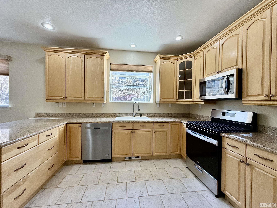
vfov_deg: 85.7
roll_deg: -0.6
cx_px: 138
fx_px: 112
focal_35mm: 14
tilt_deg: -0.7
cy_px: 104
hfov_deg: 102.1
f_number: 2.2
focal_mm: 2.22
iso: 64
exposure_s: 1/123
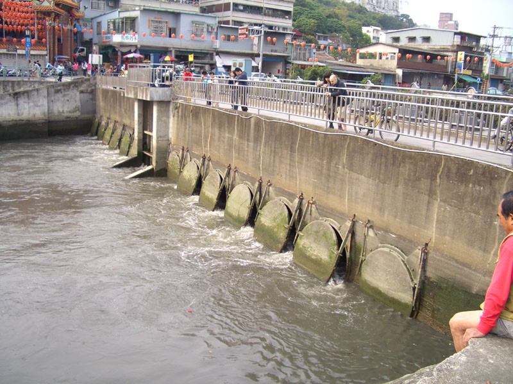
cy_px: 192
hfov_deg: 52.6
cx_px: 256
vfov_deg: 40.7
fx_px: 519
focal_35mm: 35
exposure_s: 1/200
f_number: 2.6
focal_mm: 5.8
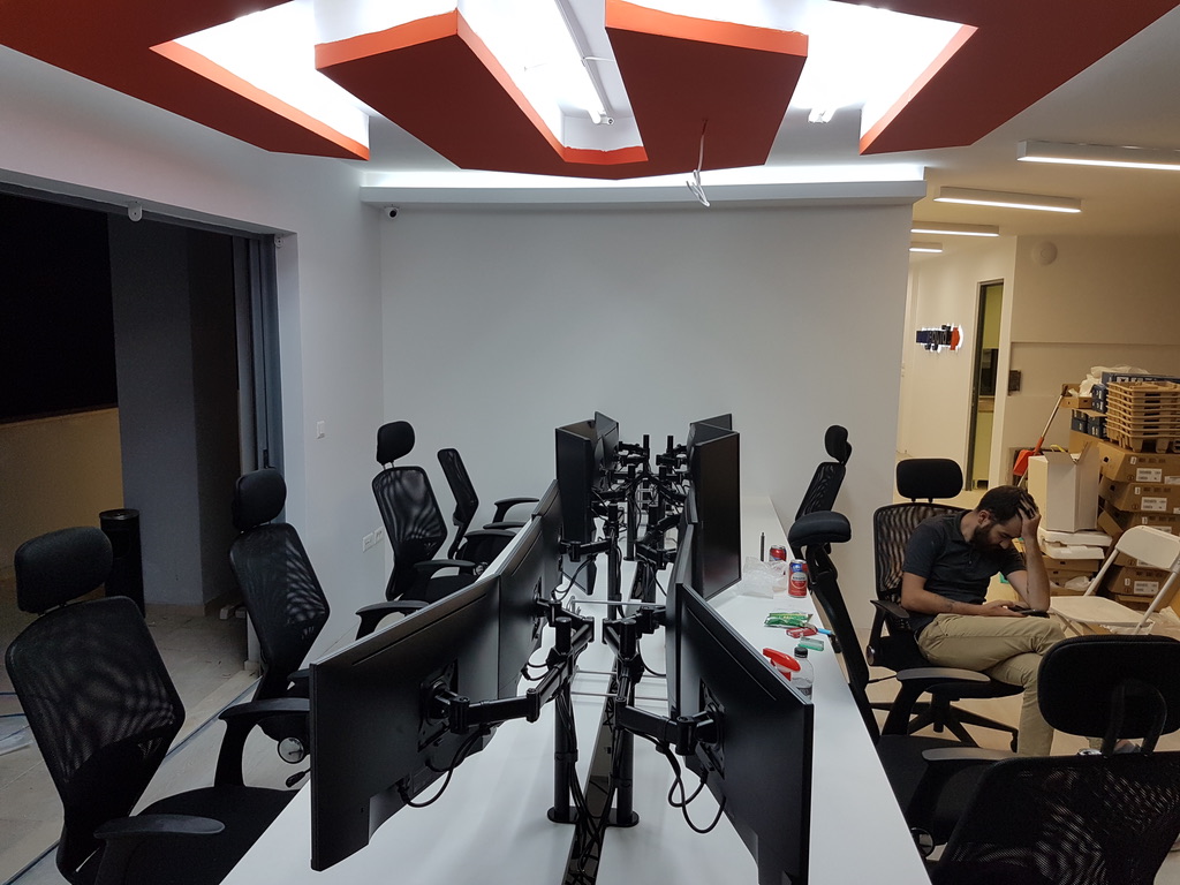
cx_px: 590
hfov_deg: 67.3
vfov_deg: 53.1
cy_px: 442
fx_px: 886
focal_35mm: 26
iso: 64
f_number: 1.7
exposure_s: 1/100
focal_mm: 4.2
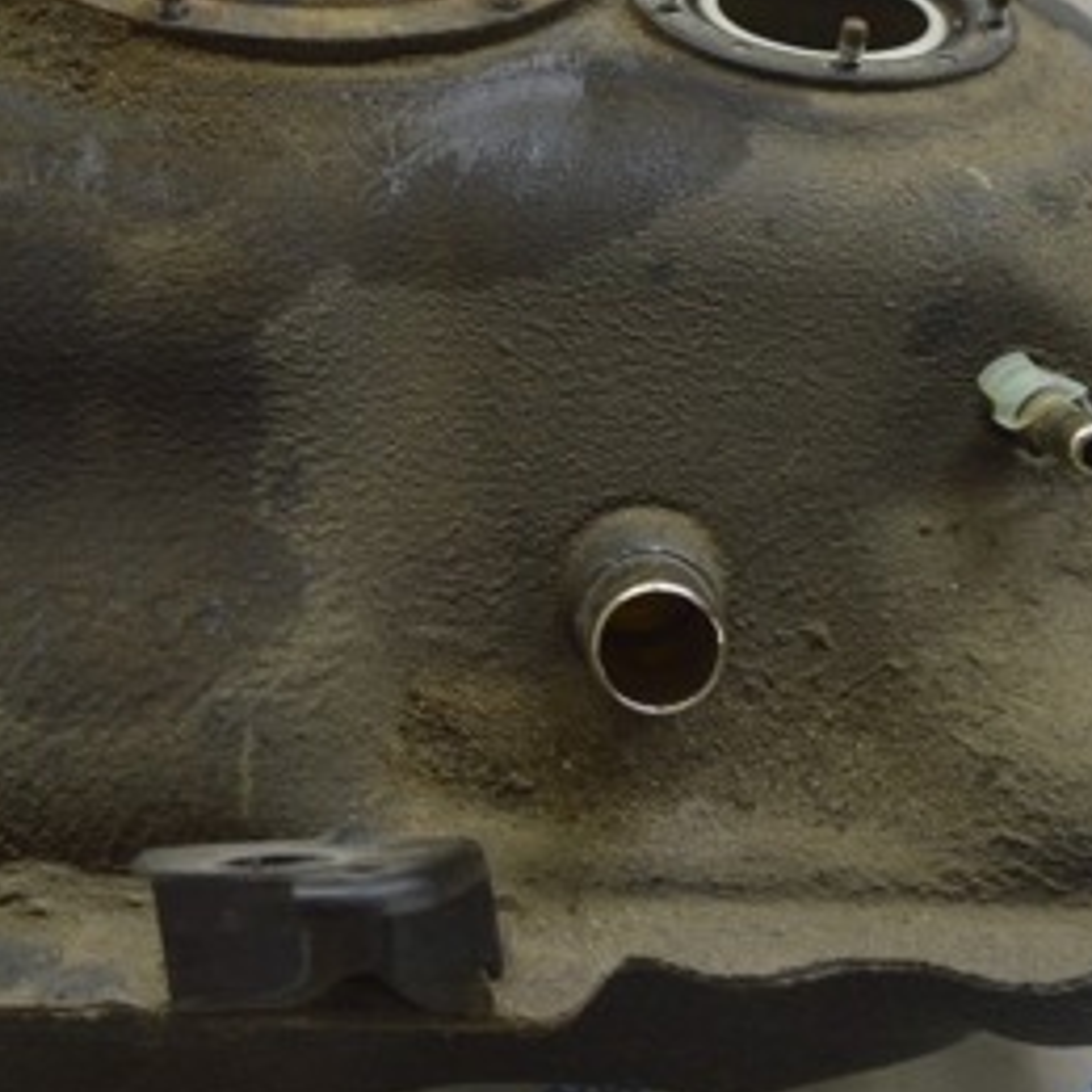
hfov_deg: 24.9
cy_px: 397
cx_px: 382
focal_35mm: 69
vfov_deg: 24.9
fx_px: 2463
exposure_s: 1/20
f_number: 5.6
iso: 400
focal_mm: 22
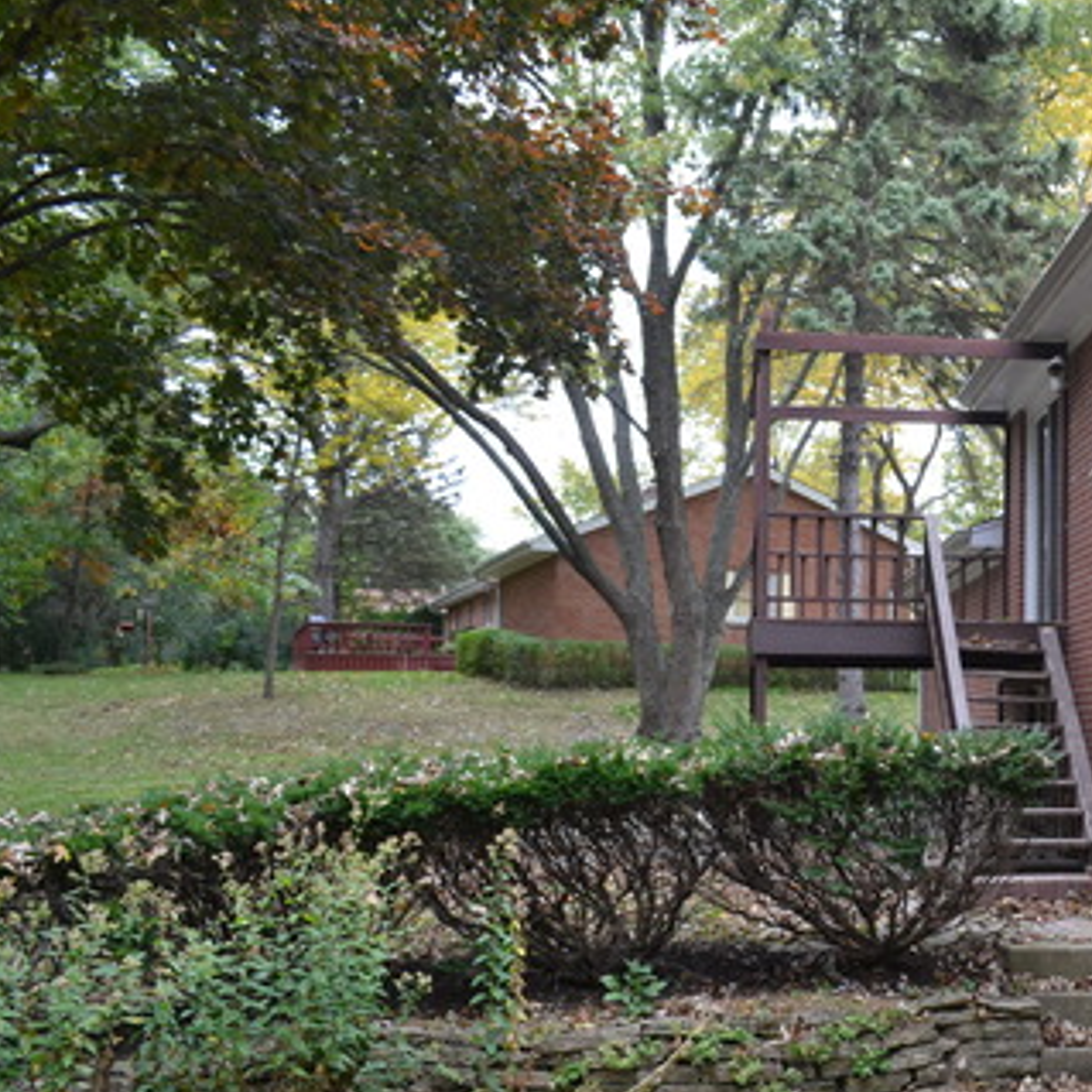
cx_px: 1010
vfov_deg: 36.5
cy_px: 717
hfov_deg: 34.5
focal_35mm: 46
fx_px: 1642
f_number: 5.6
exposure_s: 1/125
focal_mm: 18
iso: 400
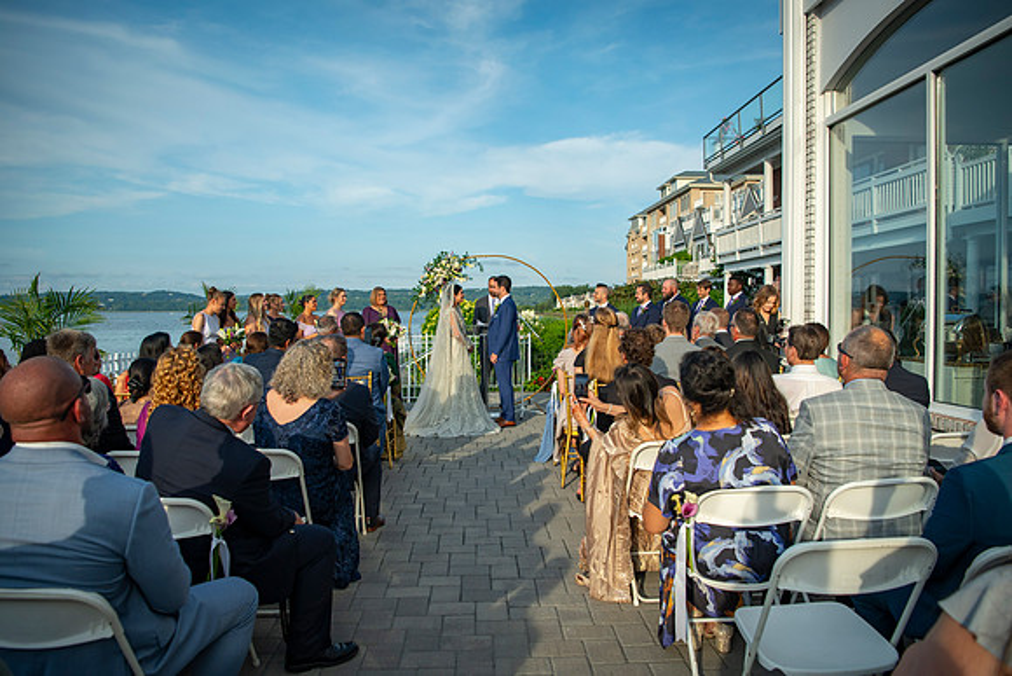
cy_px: 330
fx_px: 777
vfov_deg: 47.0
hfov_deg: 66.2
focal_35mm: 28
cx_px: 504
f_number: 4
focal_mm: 26
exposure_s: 1/8000
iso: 800
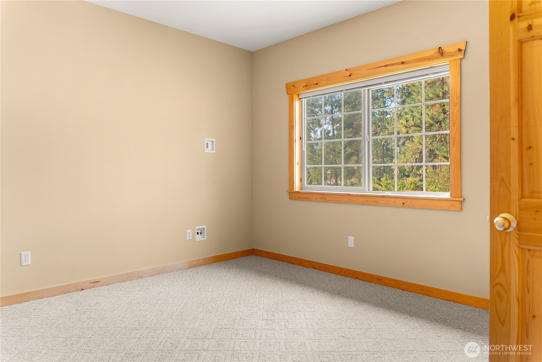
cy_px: 181
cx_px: 271
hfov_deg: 73.7
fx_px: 362
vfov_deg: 53.2
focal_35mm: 24
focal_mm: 24
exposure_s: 1/15
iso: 400
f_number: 3.5
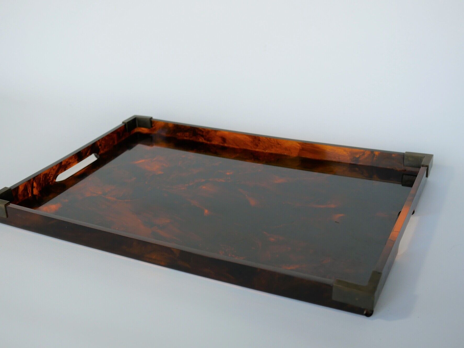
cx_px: 220
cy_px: 192
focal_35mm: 45
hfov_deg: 42.0
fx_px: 603
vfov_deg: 32.2
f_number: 2.5
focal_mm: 20
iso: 200
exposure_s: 1/200
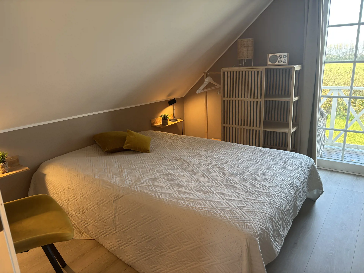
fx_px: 273
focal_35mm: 26
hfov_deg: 67.3
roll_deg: +2.3
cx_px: 182
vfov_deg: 53.1
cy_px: 136
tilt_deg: -15.4
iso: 100
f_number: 1.6
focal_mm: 5.96
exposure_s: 1/50
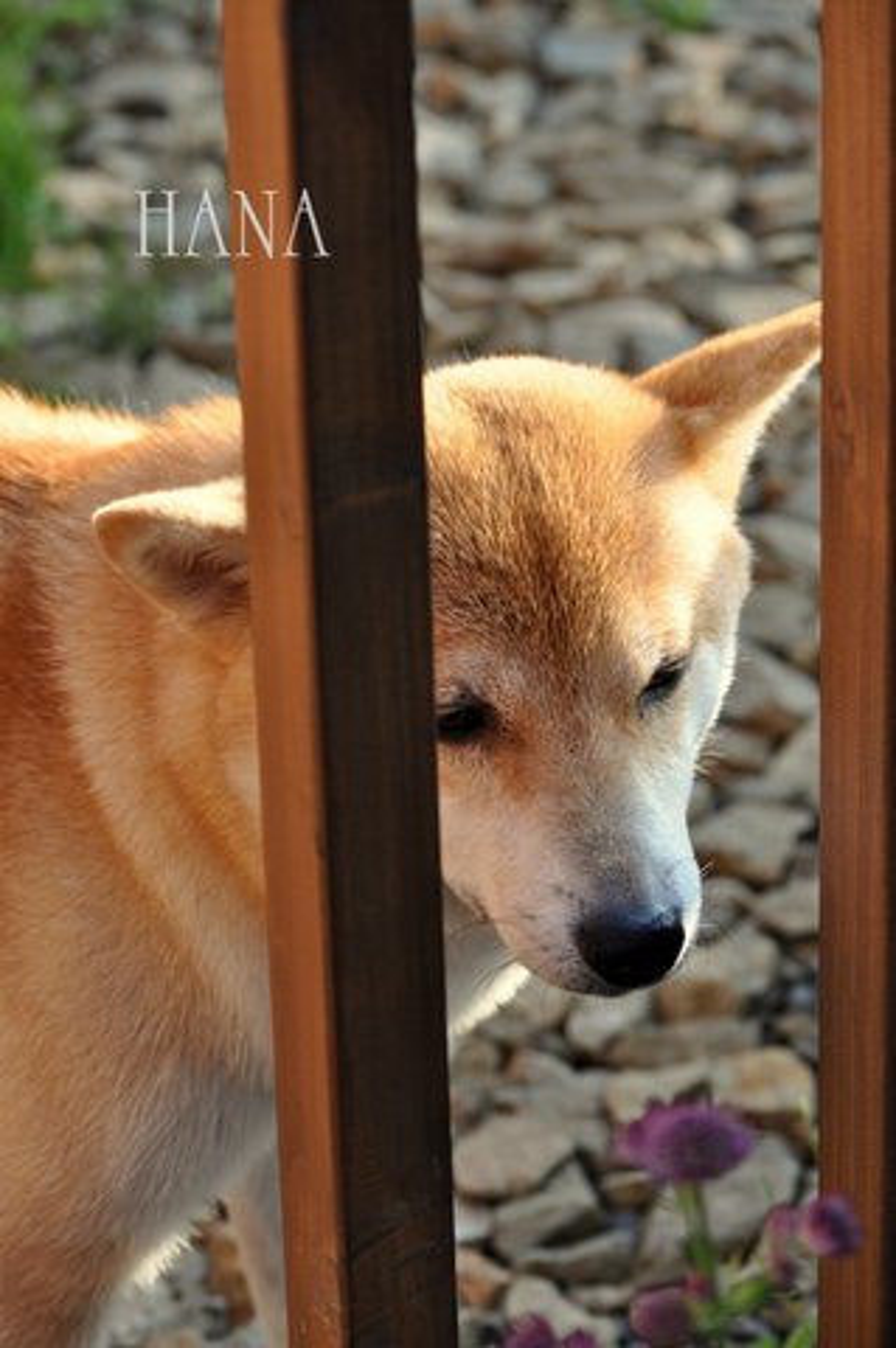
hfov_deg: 9.1
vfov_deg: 13.7
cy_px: 674
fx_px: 5612
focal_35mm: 150
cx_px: 448
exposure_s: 1/125
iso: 360
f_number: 8
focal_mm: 100
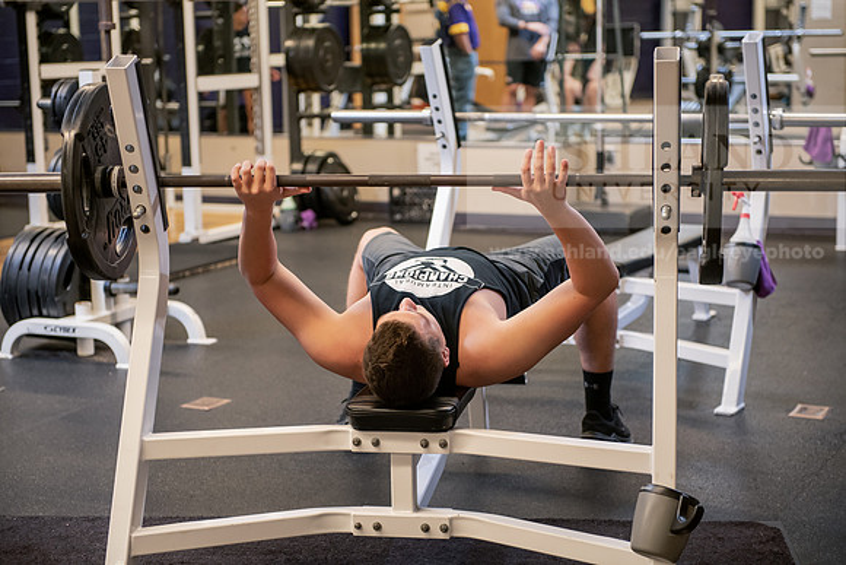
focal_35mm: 70
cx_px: 423
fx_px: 1645
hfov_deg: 28.8
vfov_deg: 19.5
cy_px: 282
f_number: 3.2
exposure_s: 1/200
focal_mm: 70
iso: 1000
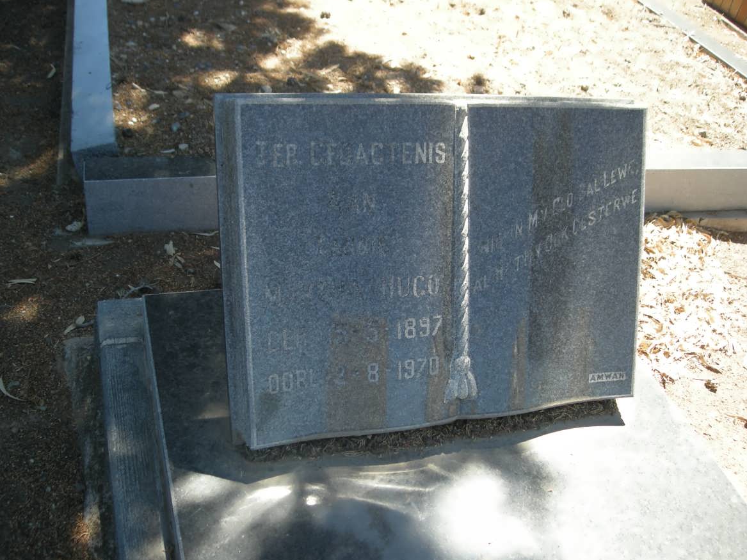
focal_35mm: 36
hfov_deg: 51.4
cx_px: 374
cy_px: 278
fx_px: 777
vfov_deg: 39.6
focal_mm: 5.7
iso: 50
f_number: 2.8
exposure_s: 1/132
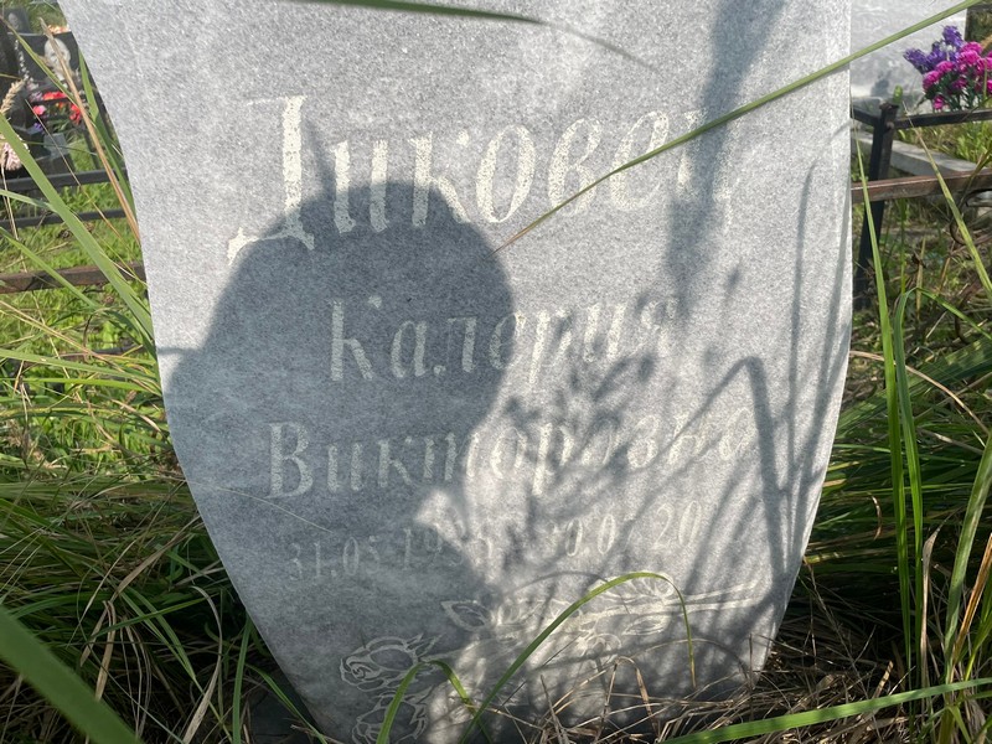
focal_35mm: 26
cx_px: 496
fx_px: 745
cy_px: 372
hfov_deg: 67.3
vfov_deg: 53.1
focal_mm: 4.2
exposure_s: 1/3509
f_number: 1.6
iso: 32
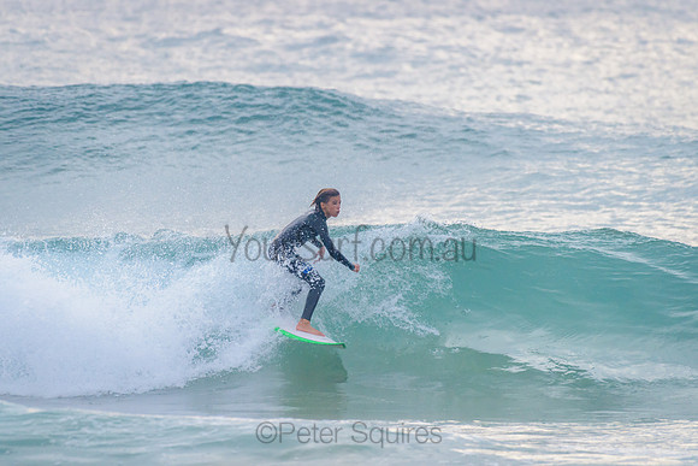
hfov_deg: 3.4
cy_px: 229
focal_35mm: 613
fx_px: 11890
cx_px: 338
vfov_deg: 2.2
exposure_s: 1/1250
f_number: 5.6
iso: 640
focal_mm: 500
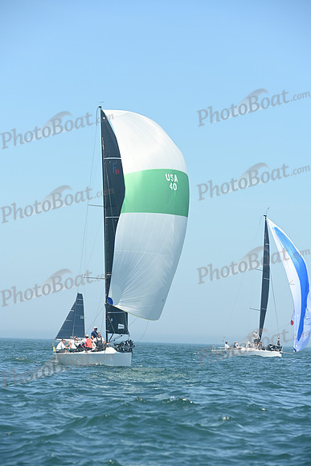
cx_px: 156
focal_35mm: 155
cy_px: 233
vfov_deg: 13.2
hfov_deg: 8.9
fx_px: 2007
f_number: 5.6
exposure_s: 1/1000
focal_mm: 155
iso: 320
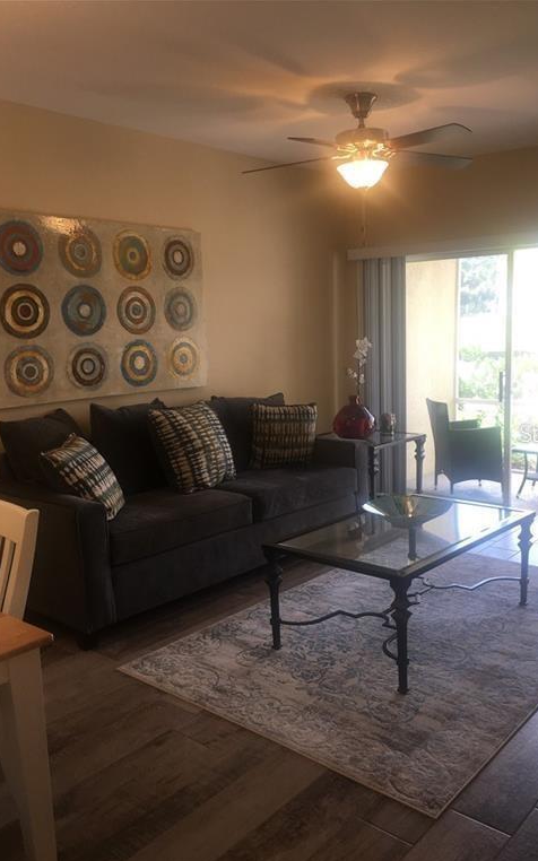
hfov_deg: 40.5
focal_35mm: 31
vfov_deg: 61.2
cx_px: 301
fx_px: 728
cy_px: 433
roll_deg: +1.1
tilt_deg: -9.1
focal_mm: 4.15
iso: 32
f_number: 2.2
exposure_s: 1/60
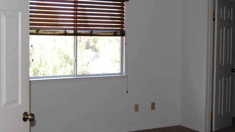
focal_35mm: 61
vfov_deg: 19.7
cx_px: 119
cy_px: 51
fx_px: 379
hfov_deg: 34.4
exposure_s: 1/60
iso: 200
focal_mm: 23
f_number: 3.8
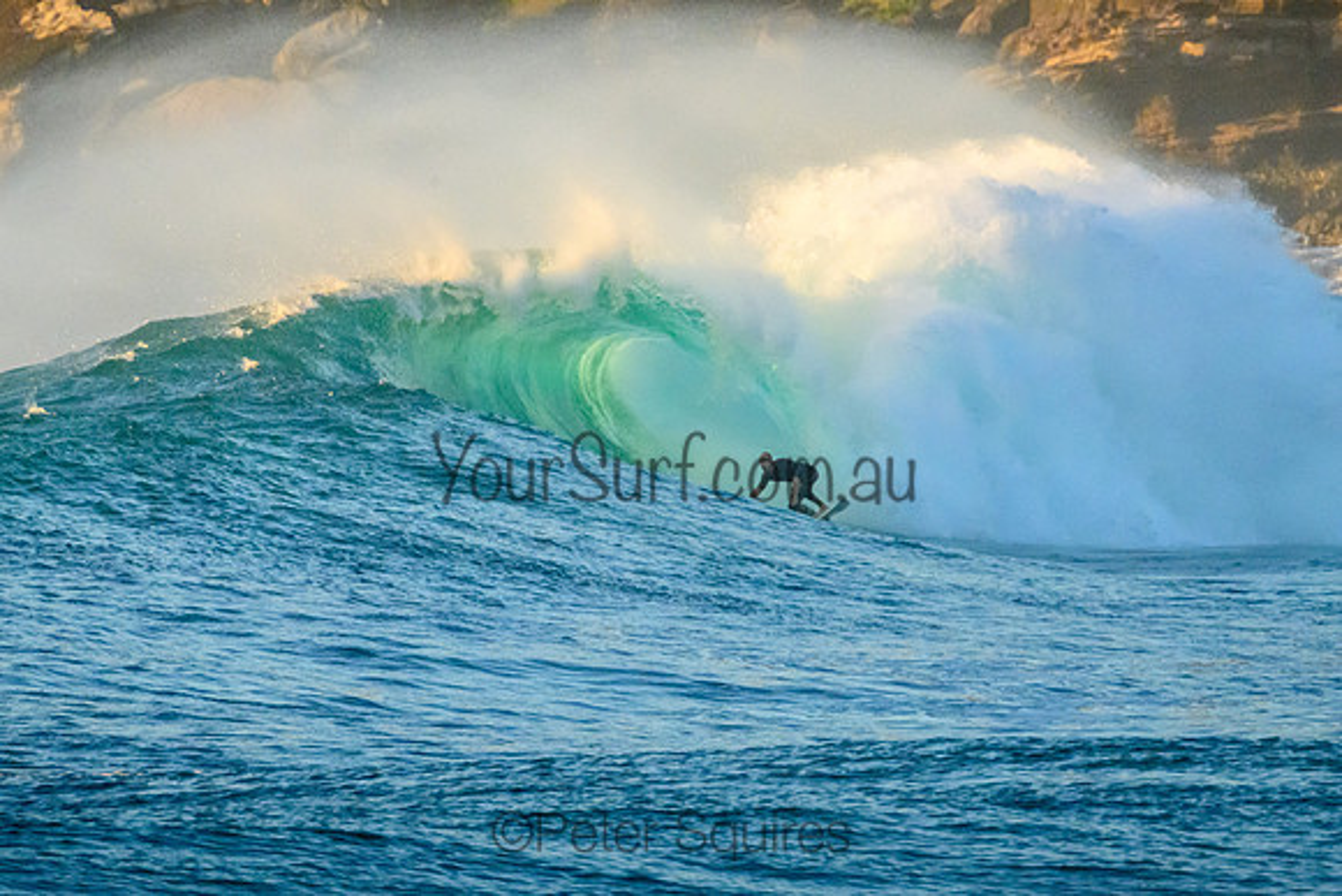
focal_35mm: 1099
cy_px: 437
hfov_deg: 1.9
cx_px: 741
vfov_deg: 1.3
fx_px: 40964
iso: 5000
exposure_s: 1/2000
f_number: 11
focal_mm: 800
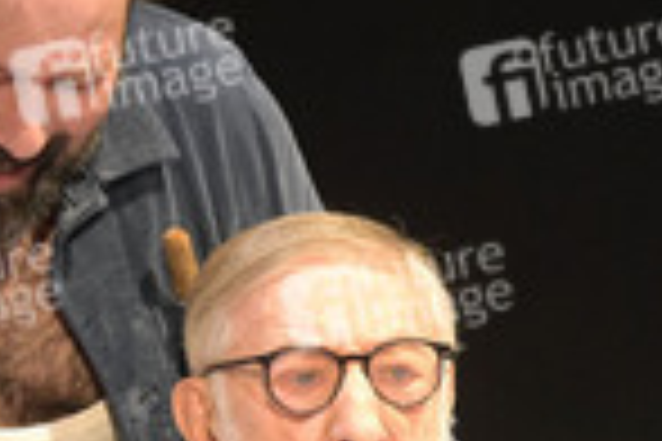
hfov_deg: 2.1
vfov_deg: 1.4
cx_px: 7
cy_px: 410
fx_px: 18020
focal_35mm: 980
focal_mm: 320
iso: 12800
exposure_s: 1/320
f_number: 5.6
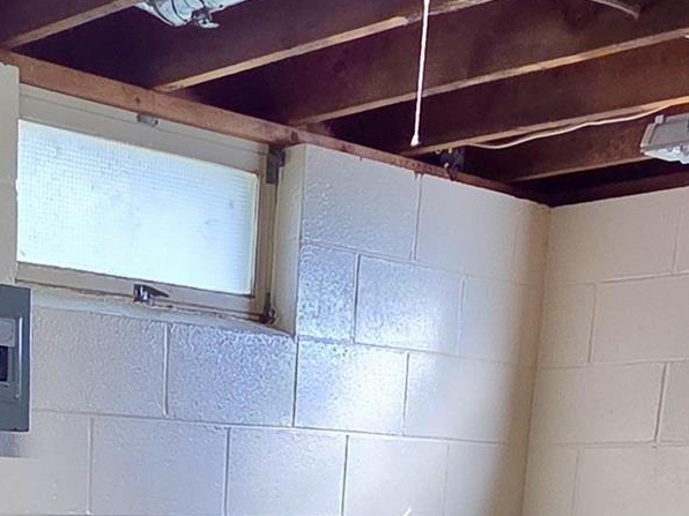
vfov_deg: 17.8
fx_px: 1334
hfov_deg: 28.0
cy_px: 917
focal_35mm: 67
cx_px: 76
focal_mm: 2.2
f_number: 2.2
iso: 160
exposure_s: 1/60
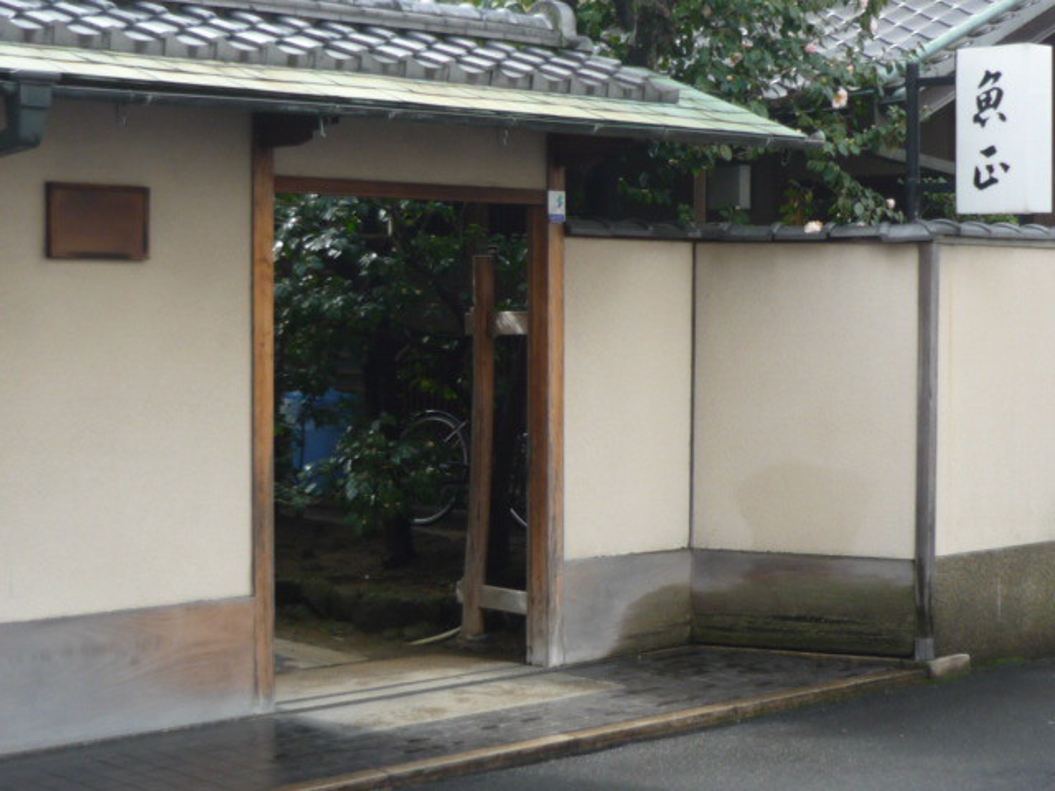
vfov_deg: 21.0
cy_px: 396
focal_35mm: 70
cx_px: 528
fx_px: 2133
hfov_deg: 27.8
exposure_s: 1/250
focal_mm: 7.2
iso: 100
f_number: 3
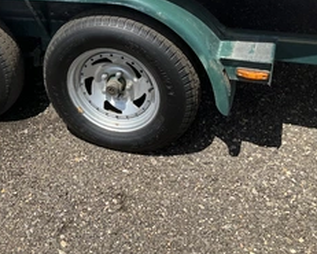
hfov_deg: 36.2
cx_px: 45
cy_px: 66
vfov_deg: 30.4
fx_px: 460
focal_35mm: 49
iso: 25
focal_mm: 3
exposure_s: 1/1311
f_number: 1.8
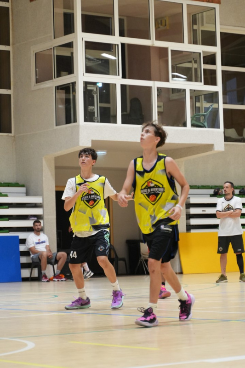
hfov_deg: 12.7
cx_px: 122
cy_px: 184
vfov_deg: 18.9
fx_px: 1103
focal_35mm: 108
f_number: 2.8
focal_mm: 72
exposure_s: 1/400
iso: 2000
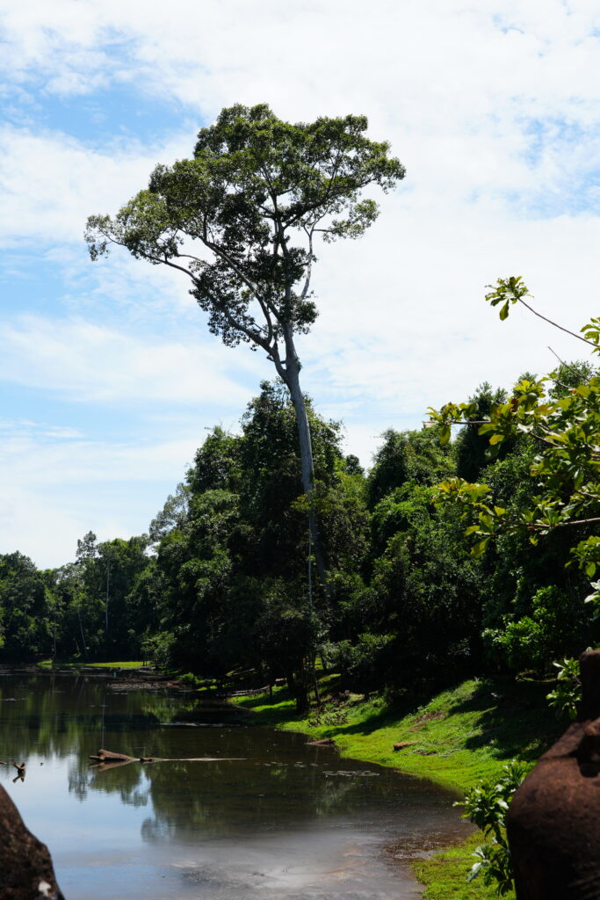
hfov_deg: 27.5
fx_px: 1224
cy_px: 450
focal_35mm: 49
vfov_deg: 40.3
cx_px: 300
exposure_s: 1/160
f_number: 10
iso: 100
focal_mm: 49
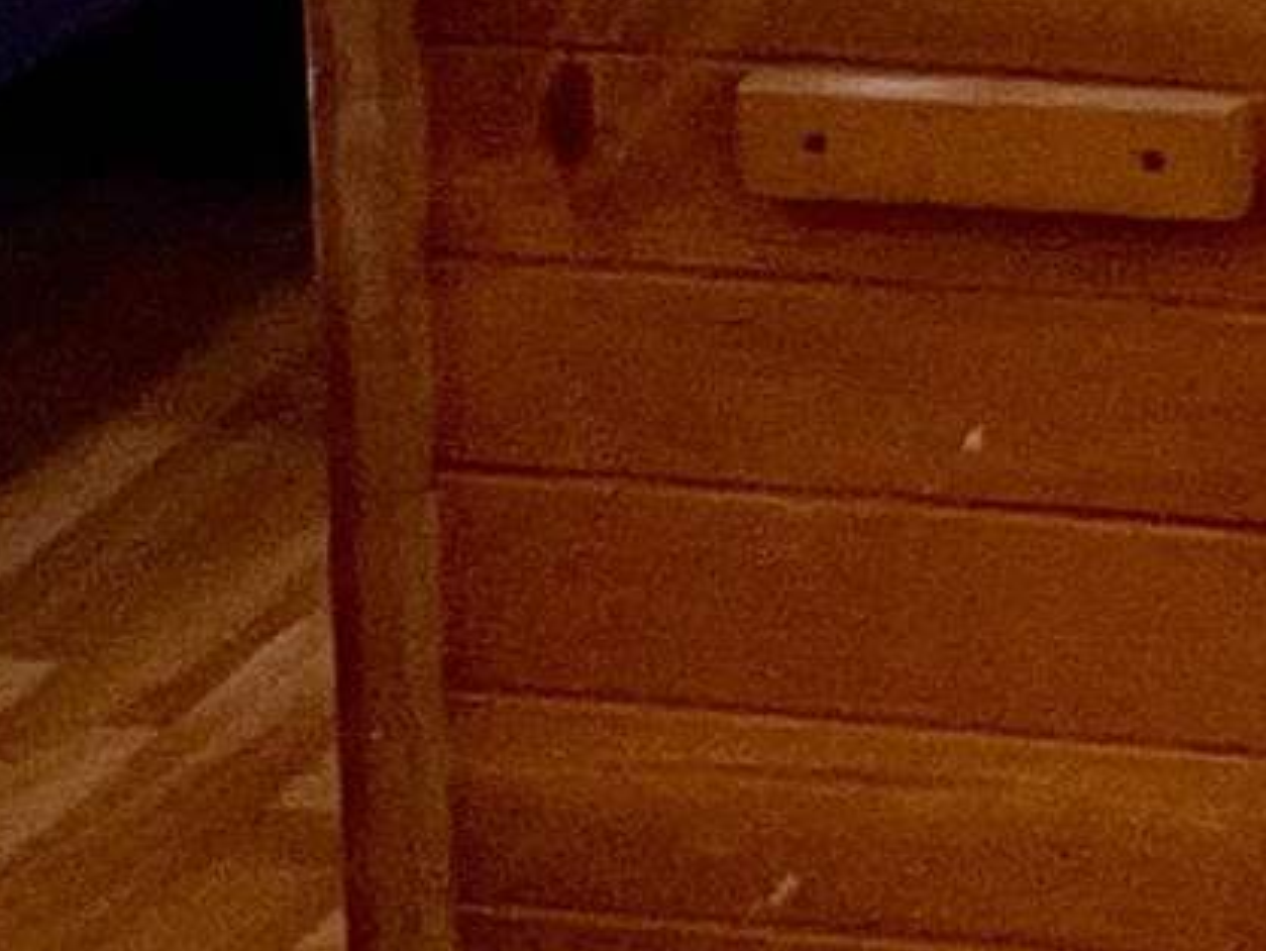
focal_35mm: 213
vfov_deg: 6.7
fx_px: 7794
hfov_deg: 9.2
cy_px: -986
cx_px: 1514
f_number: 1.8
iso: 160
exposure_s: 1/60
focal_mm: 3
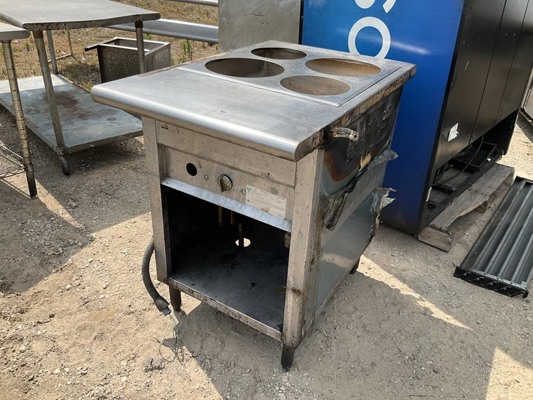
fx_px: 447
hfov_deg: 61.6
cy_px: 200
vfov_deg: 48.3
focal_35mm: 29
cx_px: 266
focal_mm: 3
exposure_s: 1/1279
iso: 25
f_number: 1.8
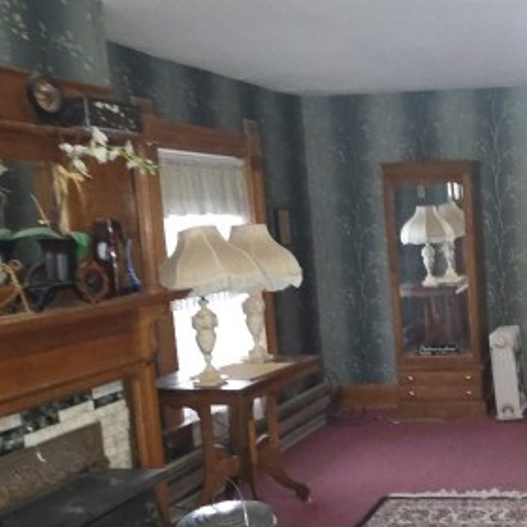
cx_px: 595
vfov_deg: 40.0
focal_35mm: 42
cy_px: 297
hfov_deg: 34.1
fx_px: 723
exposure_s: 1/16.2
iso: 400
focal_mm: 2.2
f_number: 1.9
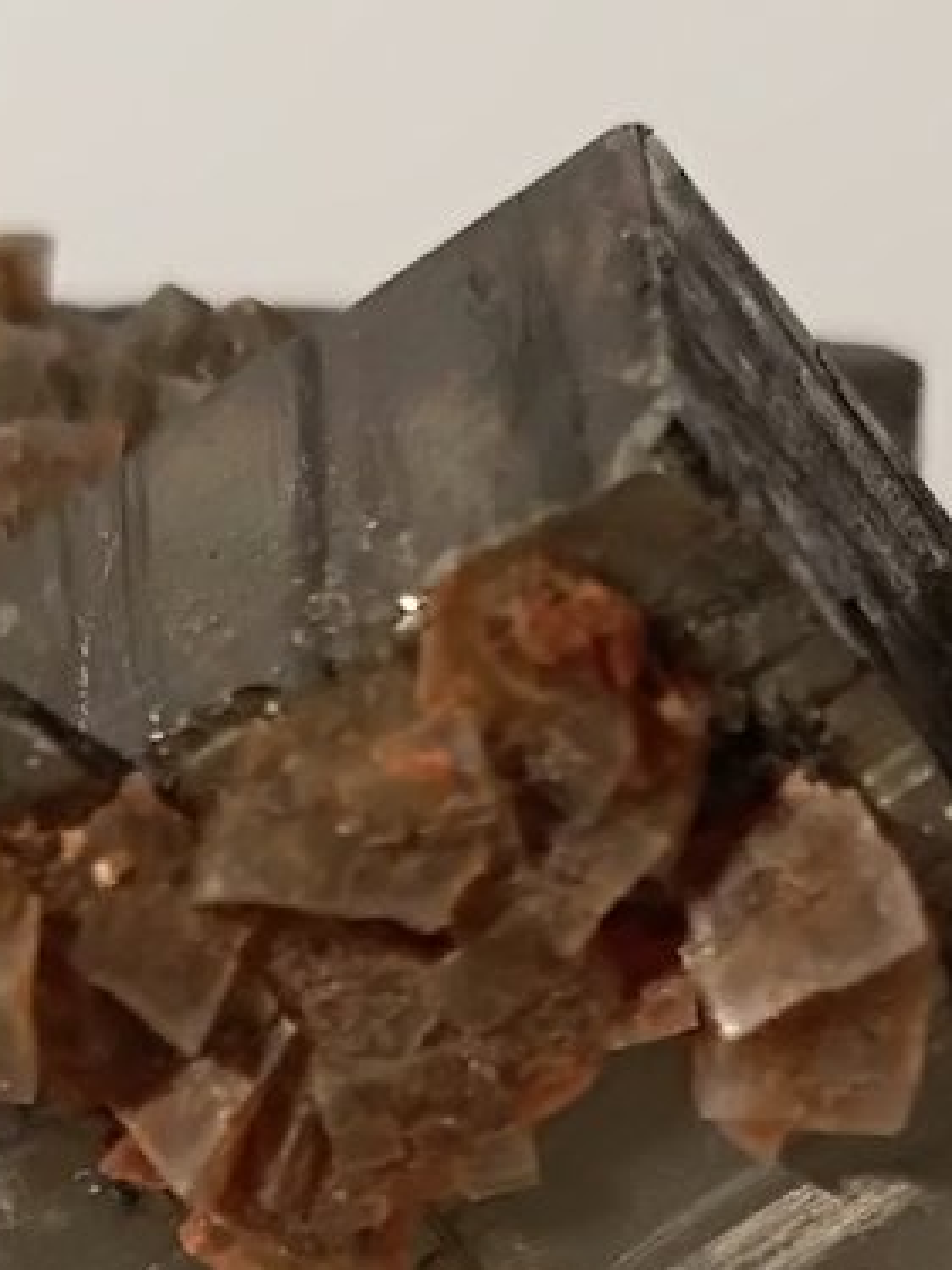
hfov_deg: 13.3
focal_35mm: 111
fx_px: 4073
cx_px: 684
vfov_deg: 16.6
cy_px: 1724
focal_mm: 3.54
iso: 143
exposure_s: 1/100
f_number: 2
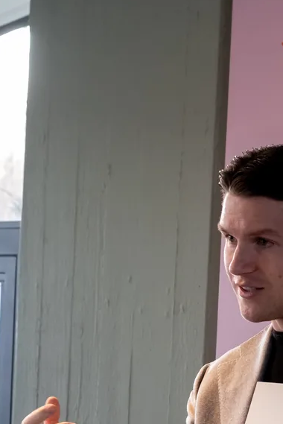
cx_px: 335
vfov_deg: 13.7
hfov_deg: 9.1
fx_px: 1755
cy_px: 352
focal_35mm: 149
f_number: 3.6
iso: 3200
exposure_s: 1/250
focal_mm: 35
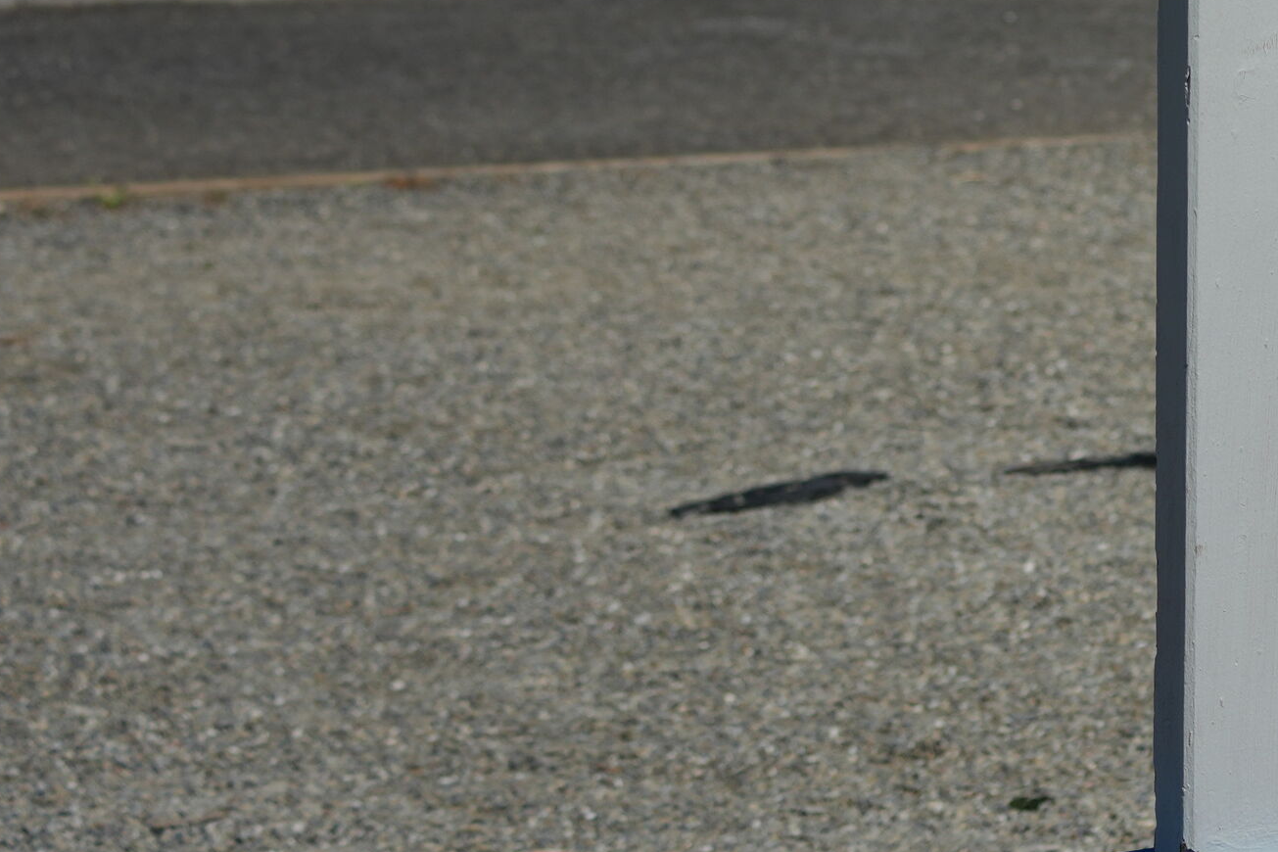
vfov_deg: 7.5
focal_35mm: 182
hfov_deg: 10.9
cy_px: -30
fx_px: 6460
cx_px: 1928
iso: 160
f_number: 4.5
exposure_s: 1/2500
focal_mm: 55
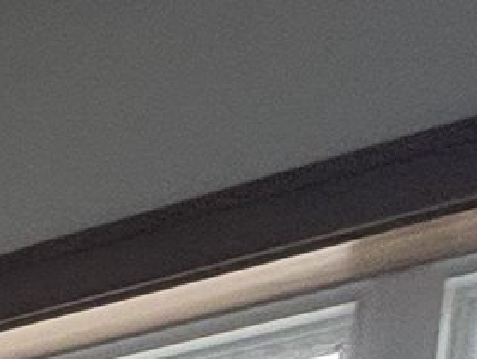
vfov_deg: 9.3
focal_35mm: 116
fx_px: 1600
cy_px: 1168
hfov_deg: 12.4
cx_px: -743
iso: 100
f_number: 2.2
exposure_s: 1/105
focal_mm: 2.22
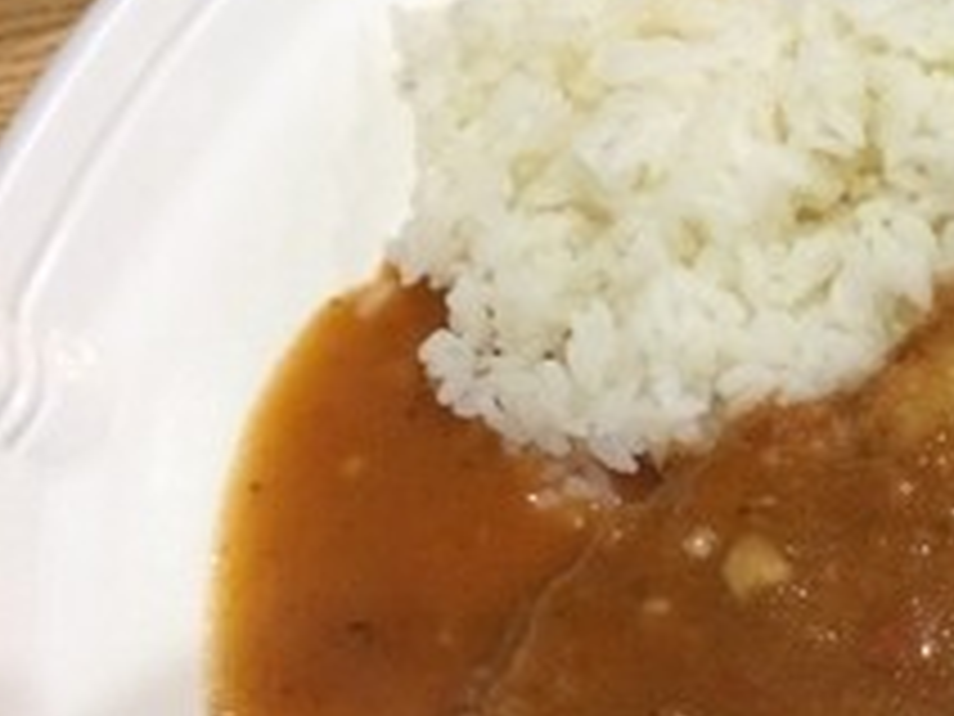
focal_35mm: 82
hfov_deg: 21.4
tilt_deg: -66.1
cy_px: 657
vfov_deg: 17.7
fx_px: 2260
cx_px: 1274
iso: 160
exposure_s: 1/30
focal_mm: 4.15
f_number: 2.2
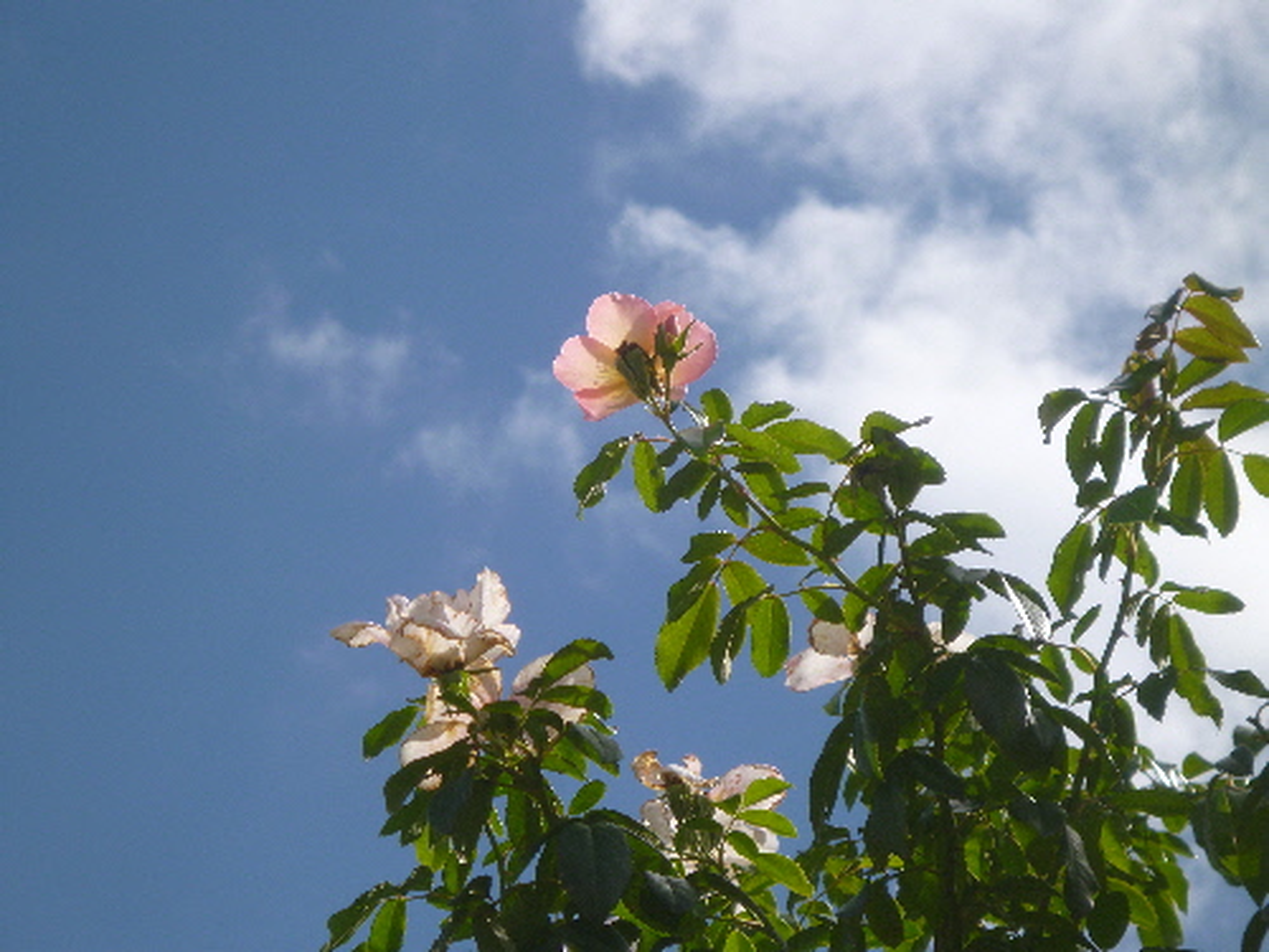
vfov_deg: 12.3
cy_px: 476
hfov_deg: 16.4
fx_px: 4399
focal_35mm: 120
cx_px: 634
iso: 100
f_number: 5.9
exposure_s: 1/640
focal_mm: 21.5
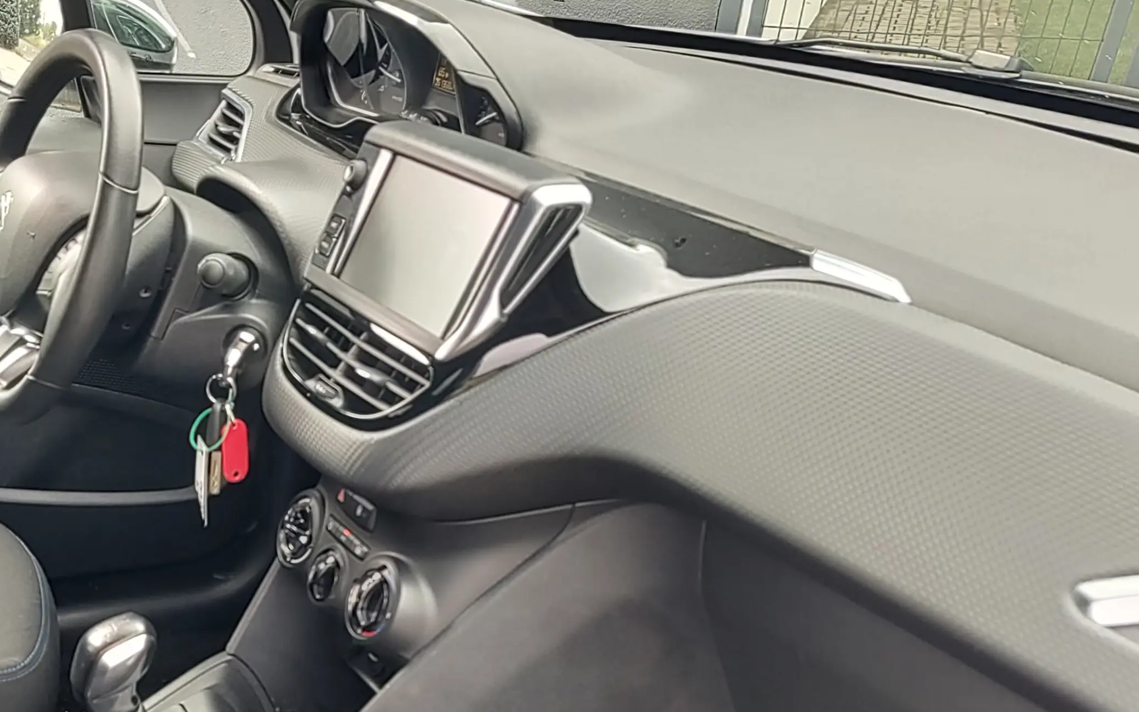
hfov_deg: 41.9
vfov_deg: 27.1
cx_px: 189
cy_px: 698
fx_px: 1397
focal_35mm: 45
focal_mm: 5.56
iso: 105
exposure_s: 1/100
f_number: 1.8
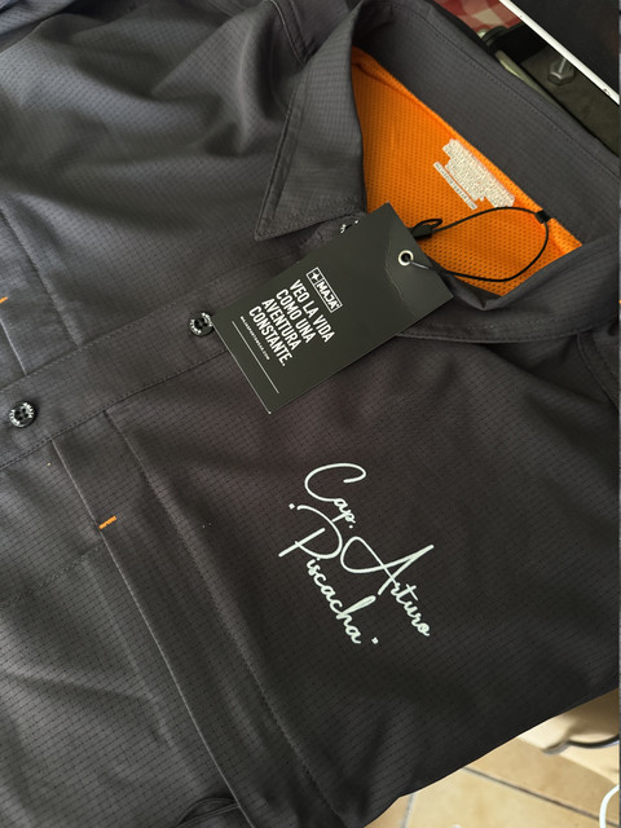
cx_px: 310
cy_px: 414
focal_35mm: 24
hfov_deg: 56.8
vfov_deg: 71.6
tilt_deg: -68.5
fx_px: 574
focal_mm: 6.76
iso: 800
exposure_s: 1/51
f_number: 1.78
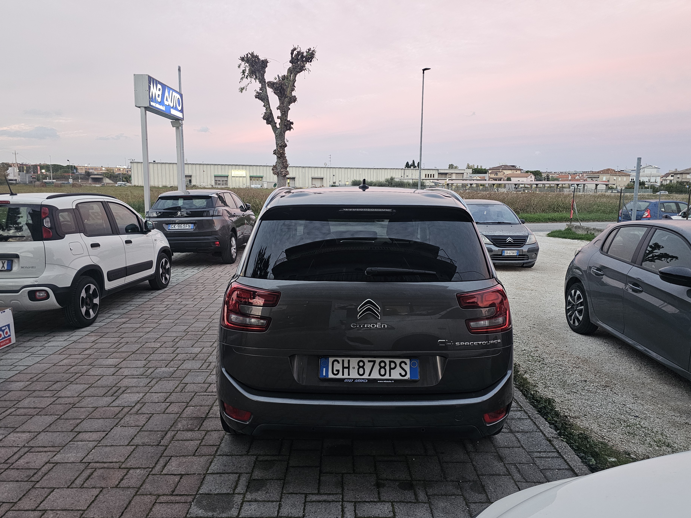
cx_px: 350
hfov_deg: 69.4
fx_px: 499
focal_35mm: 25
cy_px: 257
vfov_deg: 54.9
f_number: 1.7
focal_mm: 6.3
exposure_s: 1/100
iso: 400
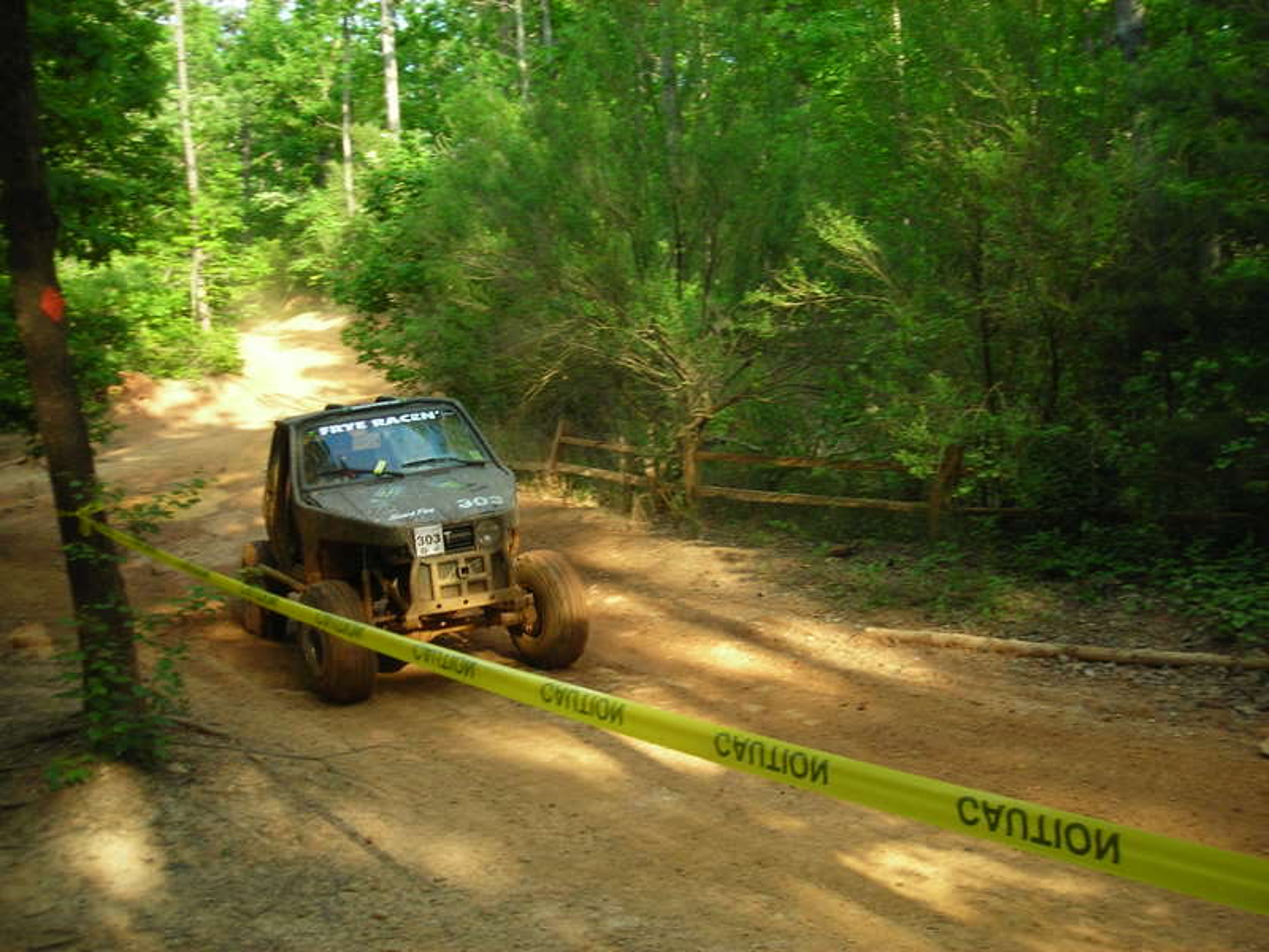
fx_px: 1393
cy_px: 476
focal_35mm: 38
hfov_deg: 49.0
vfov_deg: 37.7
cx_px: 634
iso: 100
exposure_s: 1/163
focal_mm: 6.3
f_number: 3.2
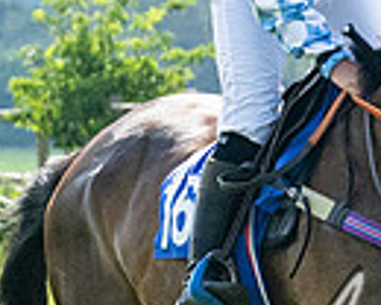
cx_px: 388
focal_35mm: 921
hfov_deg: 2.1
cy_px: 54
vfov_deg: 1.7
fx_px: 10385
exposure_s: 1/3200
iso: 400
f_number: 5
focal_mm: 86
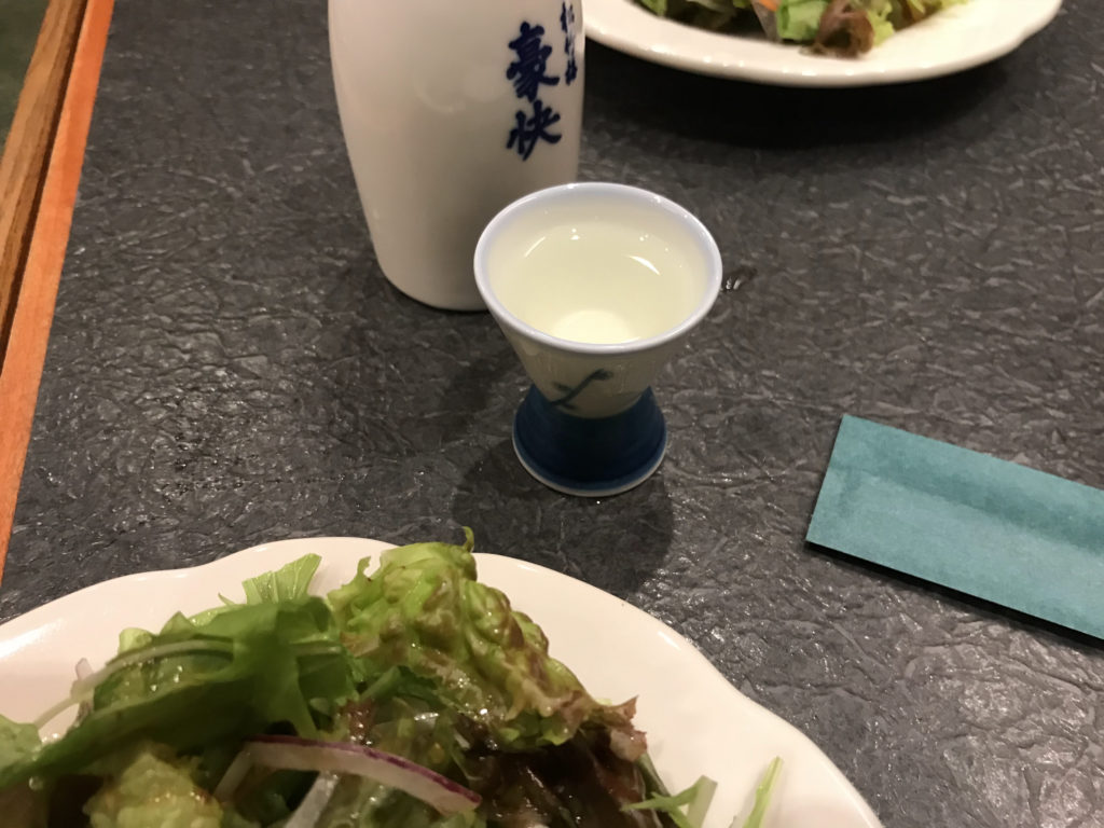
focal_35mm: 28
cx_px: 552
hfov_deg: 63.4
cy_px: 414
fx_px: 893
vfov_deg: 49.7
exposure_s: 1/17
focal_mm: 4
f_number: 1.8
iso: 80
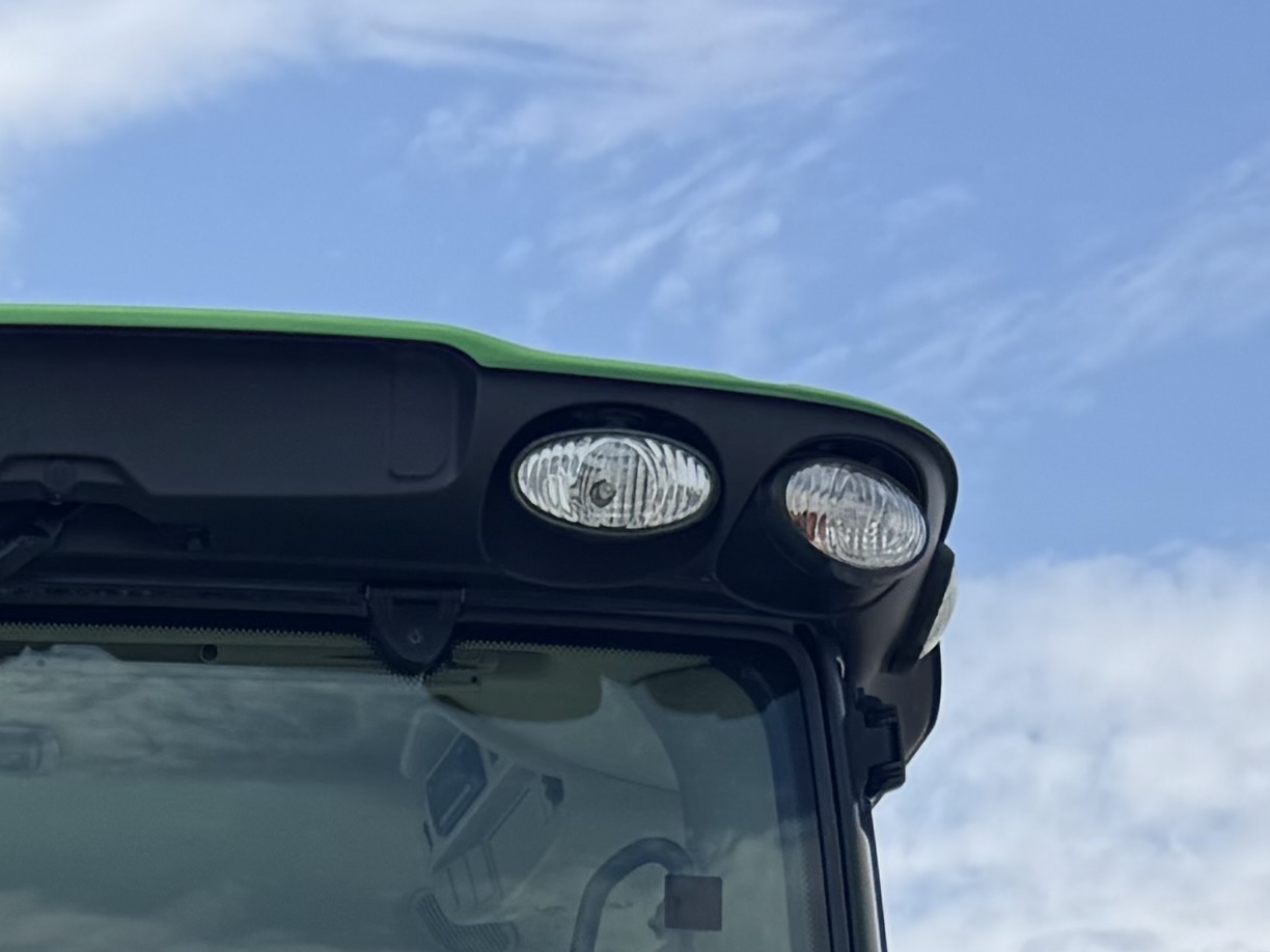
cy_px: 2194
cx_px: -74
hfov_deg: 17.1
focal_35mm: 112
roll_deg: -0.6
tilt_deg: -0.7
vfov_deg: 11.3
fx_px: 4109
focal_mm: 6.76
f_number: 1.78
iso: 80
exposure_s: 1/4310
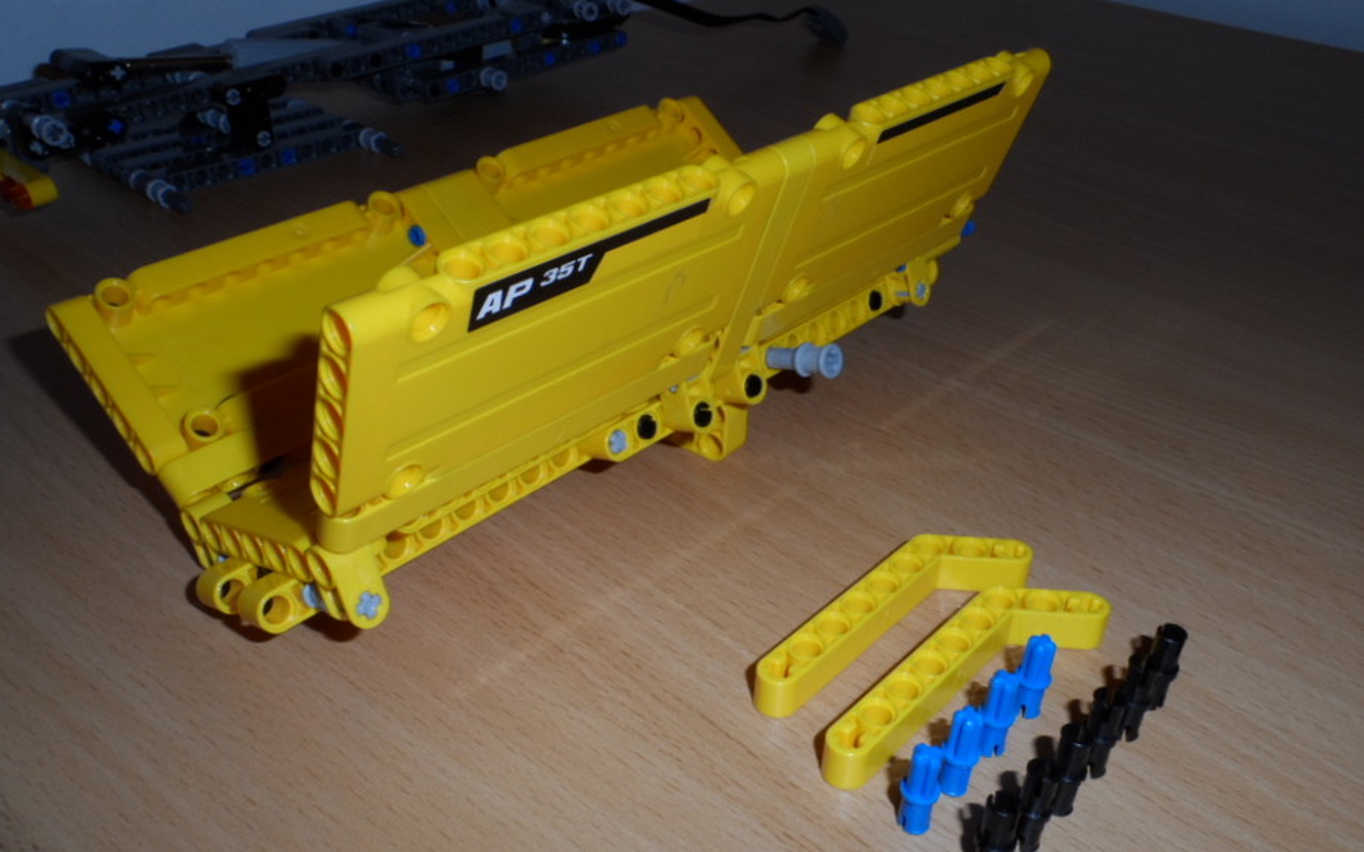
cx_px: 682
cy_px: 487
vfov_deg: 37.2
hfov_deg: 56.7
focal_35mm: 34
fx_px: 1264
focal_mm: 5.3
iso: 100
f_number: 6.8
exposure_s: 1/15
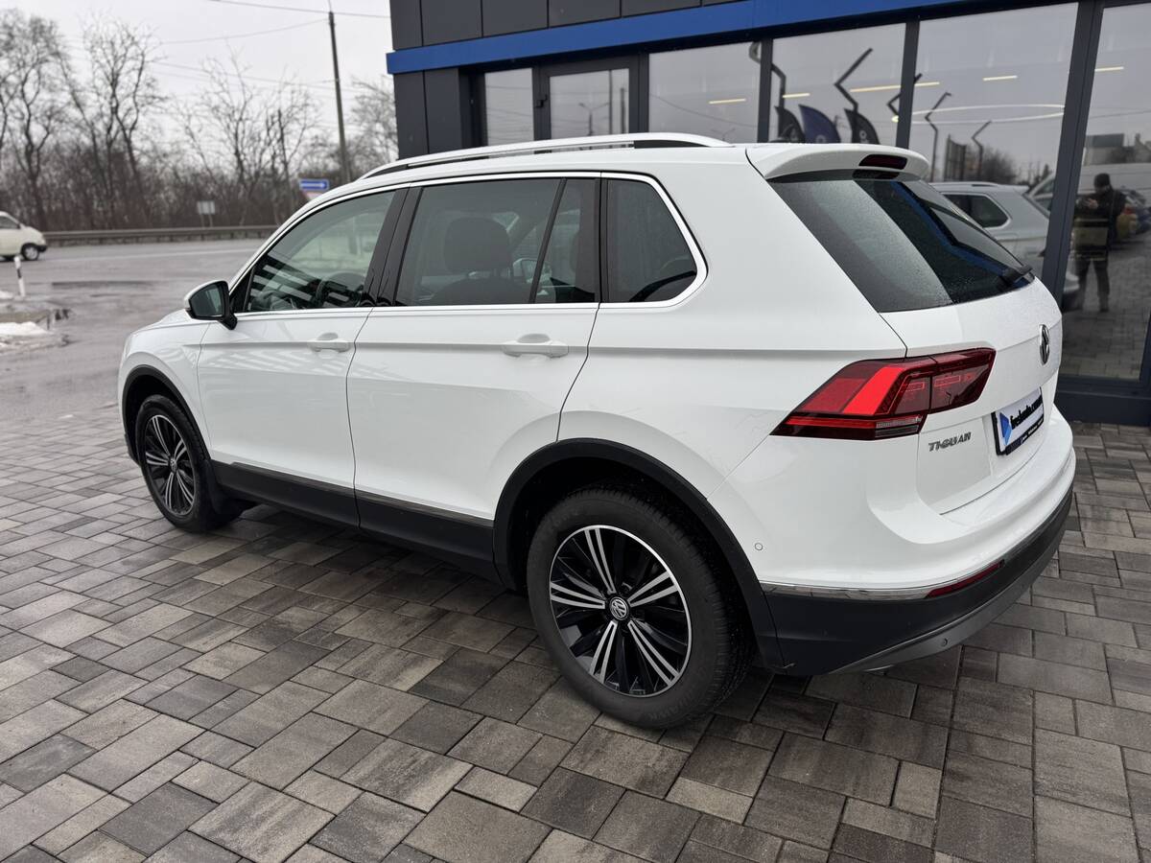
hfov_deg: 71.6
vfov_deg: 56.8
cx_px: 576
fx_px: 798
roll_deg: +0.7
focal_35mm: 24
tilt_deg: -15.5
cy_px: 432
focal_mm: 6.76
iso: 80
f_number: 1.78
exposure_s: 1/678
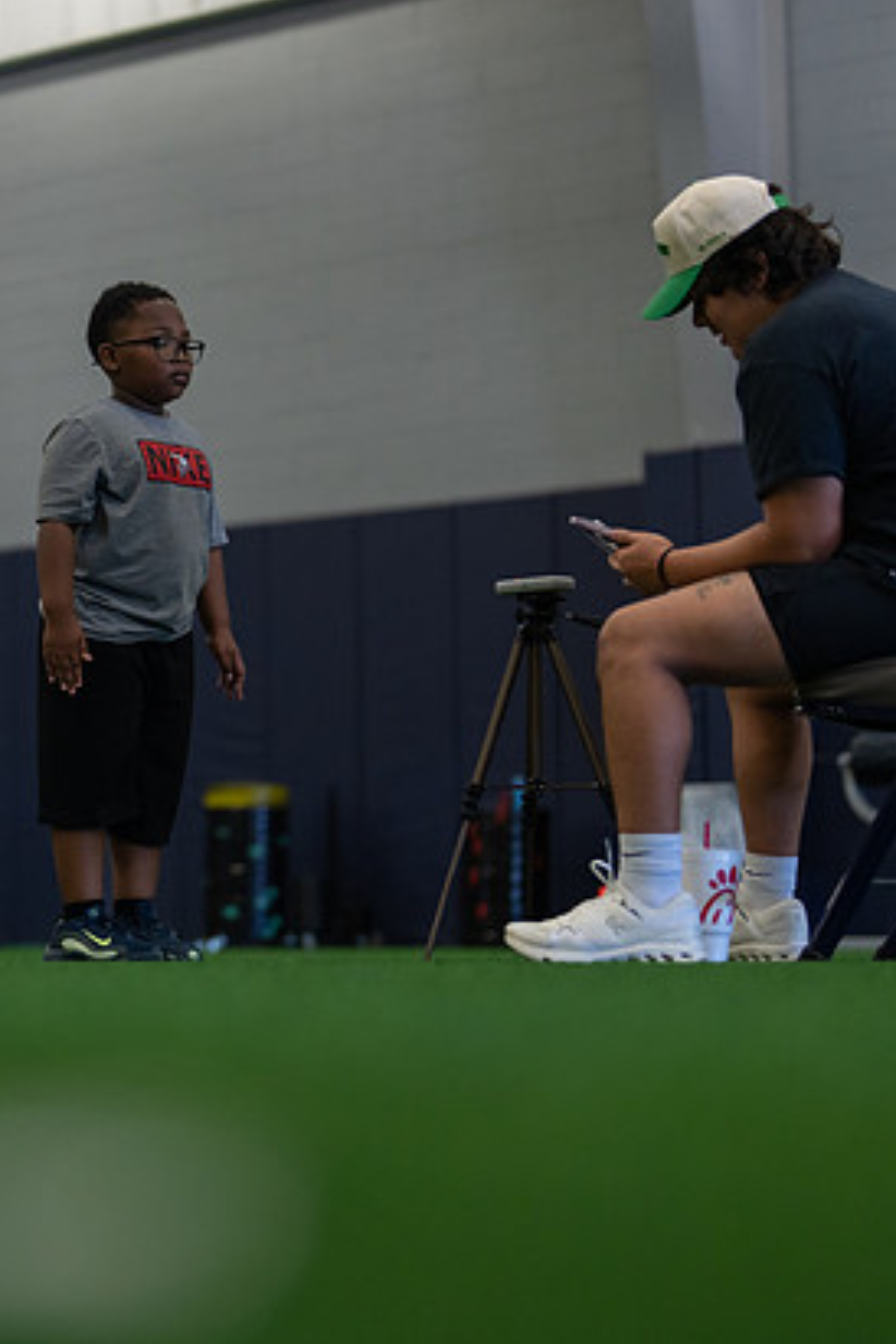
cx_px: 101
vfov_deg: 26.0
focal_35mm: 78
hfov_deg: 17.3
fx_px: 2912
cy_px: 670
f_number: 1.2
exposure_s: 1/1000
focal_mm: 50
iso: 1000
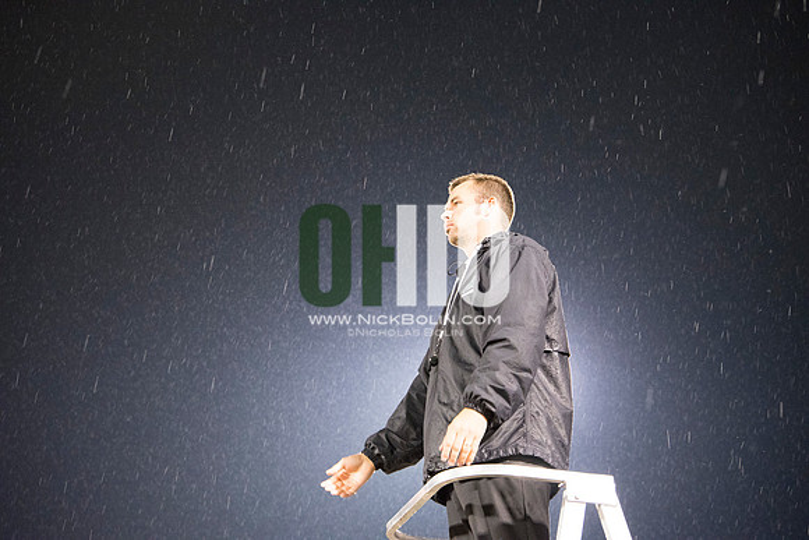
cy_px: 270
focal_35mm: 50
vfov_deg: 27.0
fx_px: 1124
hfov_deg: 39.6
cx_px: 404
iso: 5000
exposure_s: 1/80
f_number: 5.6
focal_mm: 50
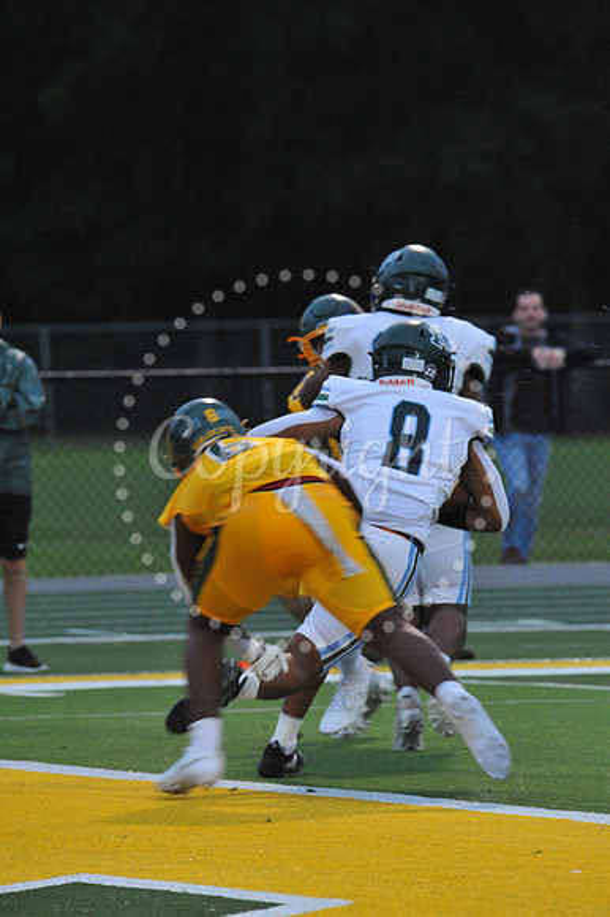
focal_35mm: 450
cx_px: 305
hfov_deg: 3.1
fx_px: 11450
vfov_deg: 4.6
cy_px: 458
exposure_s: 1/200
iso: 6400
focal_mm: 450
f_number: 11
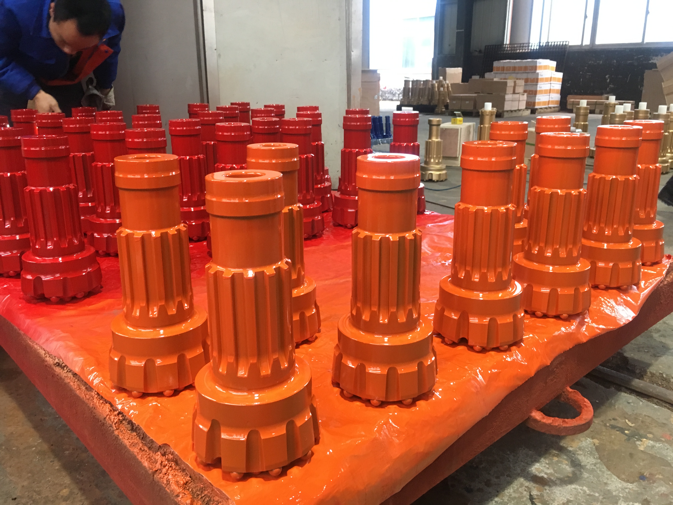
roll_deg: +0.1
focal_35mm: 29
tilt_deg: -14.8
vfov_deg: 48.2
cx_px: 336
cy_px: 252
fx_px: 564
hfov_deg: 61.7
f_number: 2.2
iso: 200
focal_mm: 4.15
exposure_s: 1/33
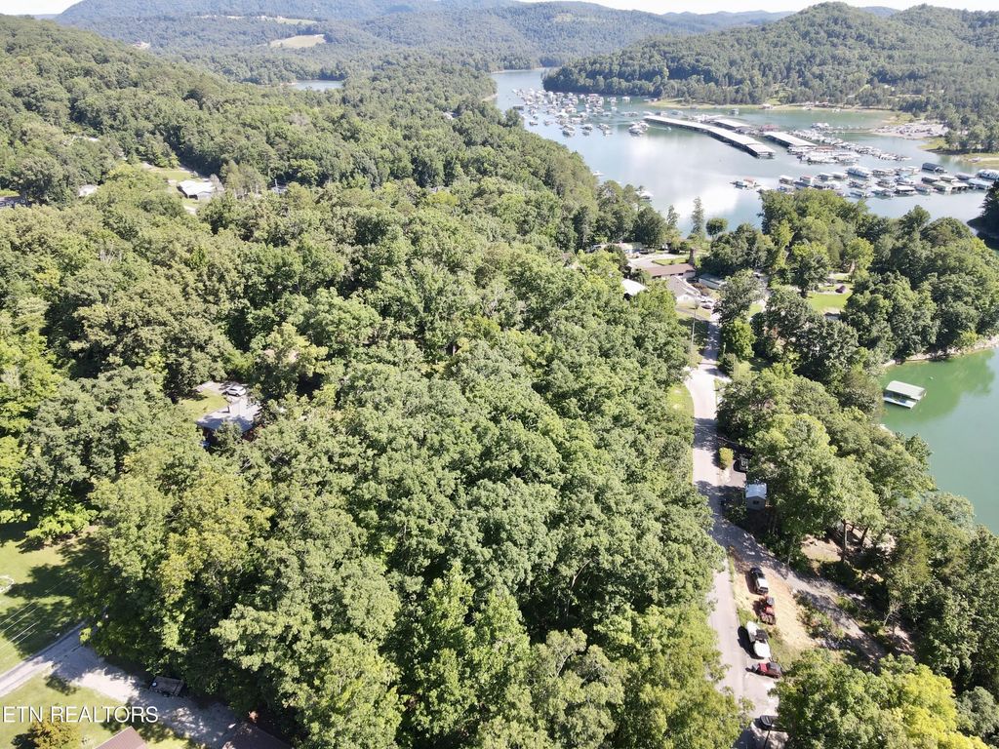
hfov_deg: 71.6
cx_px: 500
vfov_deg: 56.8
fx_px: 693
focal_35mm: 24
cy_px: 374
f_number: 2.8
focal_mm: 4.5
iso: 100
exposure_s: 1/200
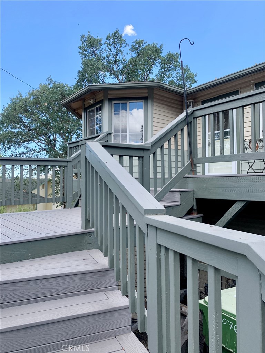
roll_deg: -0.2
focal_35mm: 26
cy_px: 176
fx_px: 265
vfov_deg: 67.3
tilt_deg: +1.3
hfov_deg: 53.1
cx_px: 132
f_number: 1.8
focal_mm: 4.25
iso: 25
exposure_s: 1/492
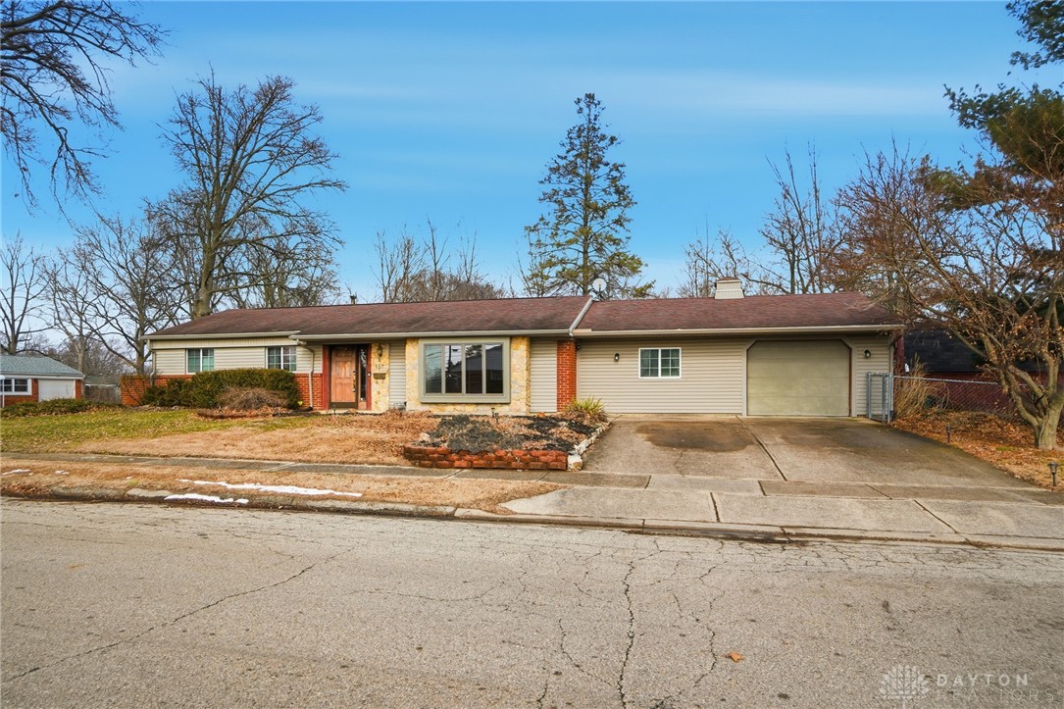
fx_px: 621
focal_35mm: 21
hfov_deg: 81.2
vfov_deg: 59.5
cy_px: 354
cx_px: 532
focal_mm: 14
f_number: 4
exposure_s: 1/4000
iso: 100
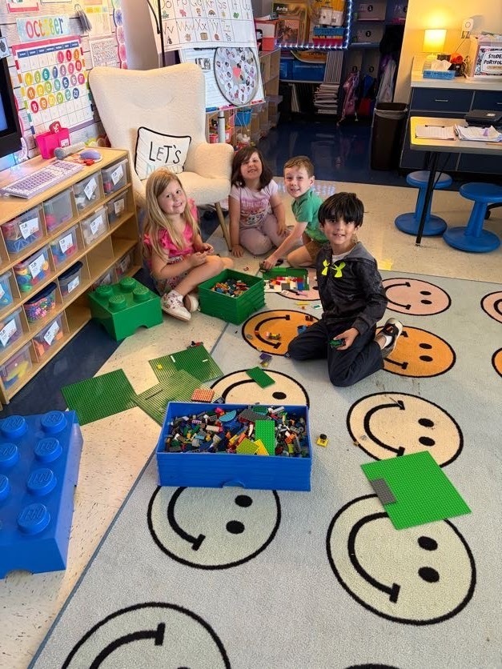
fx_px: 503
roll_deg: -0.9
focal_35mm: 26
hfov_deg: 53.1
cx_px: 251
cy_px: 334
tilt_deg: -34.0
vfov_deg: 67.3
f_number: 1.6
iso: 320
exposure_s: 1/60
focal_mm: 5.96
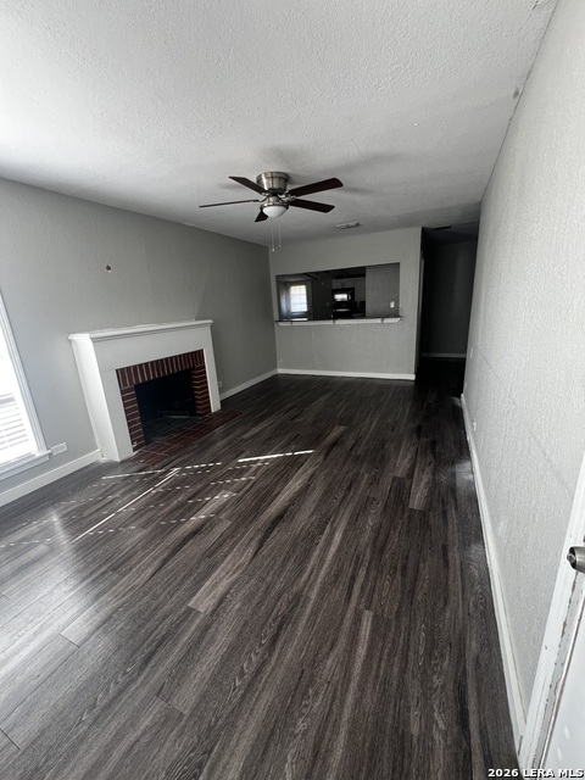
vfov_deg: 106.2
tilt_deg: -15.3
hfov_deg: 89.9
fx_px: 293
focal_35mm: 13
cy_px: 390
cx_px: 292
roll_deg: +4.4
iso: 125
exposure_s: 1/99
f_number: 1.8
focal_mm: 1.57
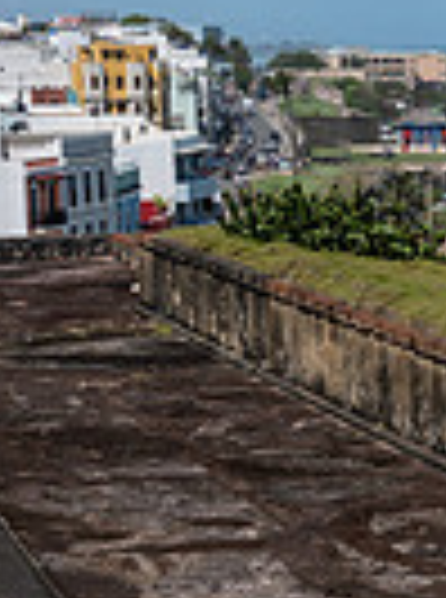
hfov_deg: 10.3
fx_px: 2330
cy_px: 339
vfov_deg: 14.6
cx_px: 793
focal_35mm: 135
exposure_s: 1/125
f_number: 8
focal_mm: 31.5
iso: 64
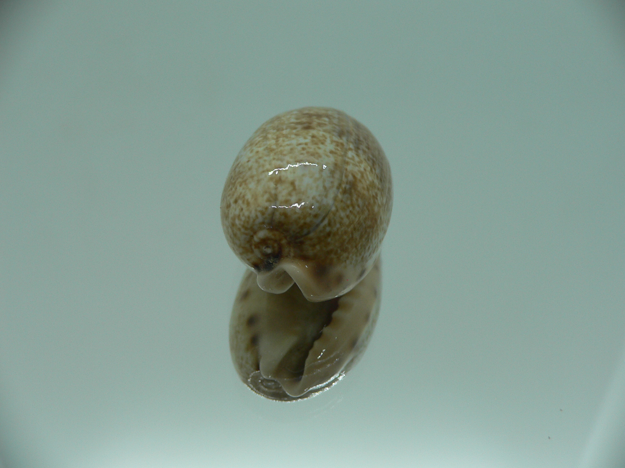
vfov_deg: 40.7
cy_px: 234
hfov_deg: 52.6
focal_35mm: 35
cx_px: 312
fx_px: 632
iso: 80
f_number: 2.8
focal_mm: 4.6
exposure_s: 1/60
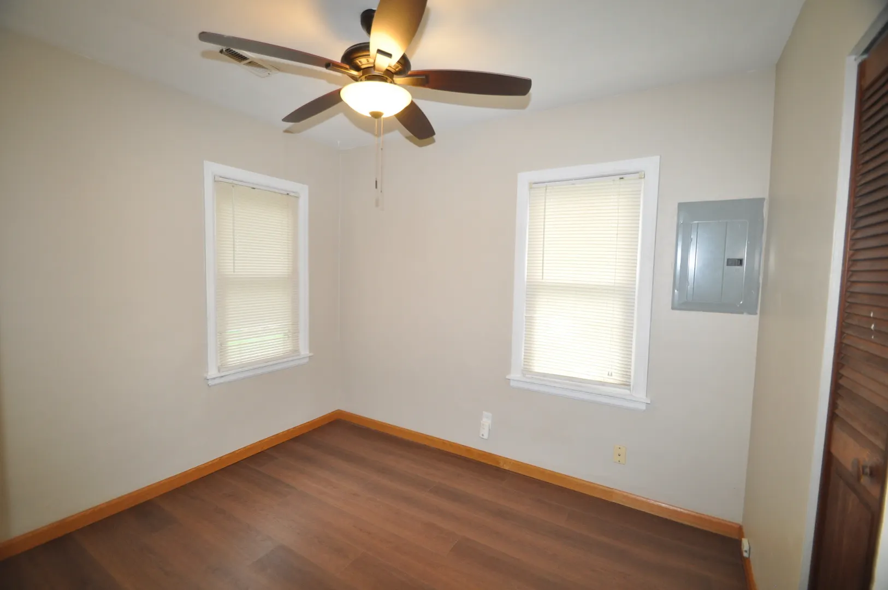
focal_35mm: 15
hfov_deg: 100.5
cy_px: 295
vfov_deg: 77.2
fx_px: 370
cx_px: 444
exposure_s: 1/60
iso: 560
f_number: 4
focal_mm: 10
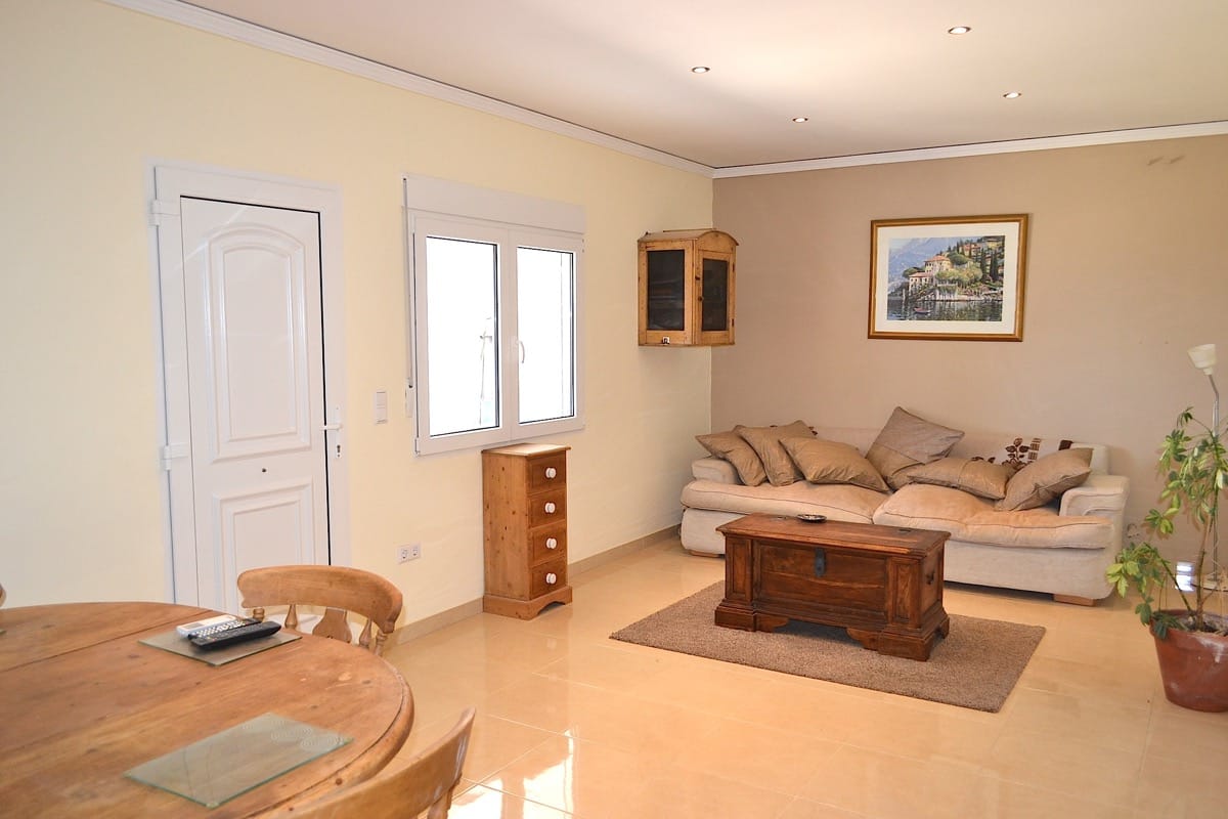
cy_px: 410
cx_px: 614
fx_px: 921
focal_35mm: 27
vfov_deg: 47.9
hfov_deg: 67.4
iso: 400
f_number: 4
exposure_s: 1/60
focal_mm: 18
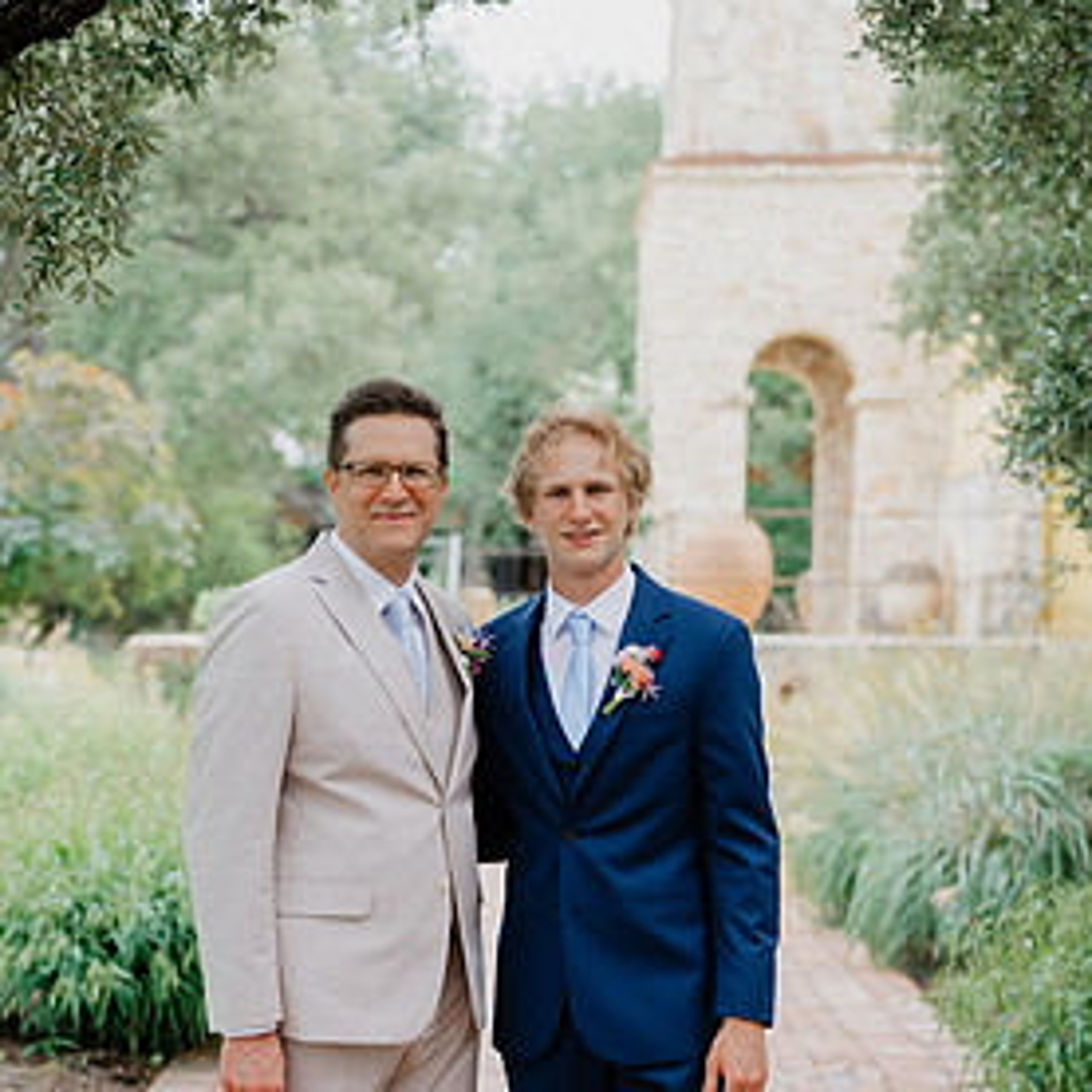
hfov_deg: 25.0
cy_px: 844
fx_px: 2463
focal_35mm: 69
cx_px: 520
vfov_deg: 24.7
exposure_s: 1/640
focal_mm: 50
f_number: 2.5
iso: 160
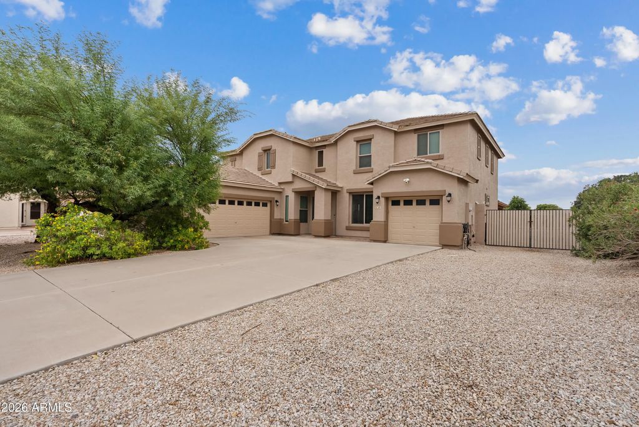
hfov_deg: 96.7
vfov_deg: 73.8
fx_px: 284
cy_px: 214
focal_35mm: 16
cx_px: 320
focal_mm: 16
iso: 125
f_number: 8
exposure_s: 1/50
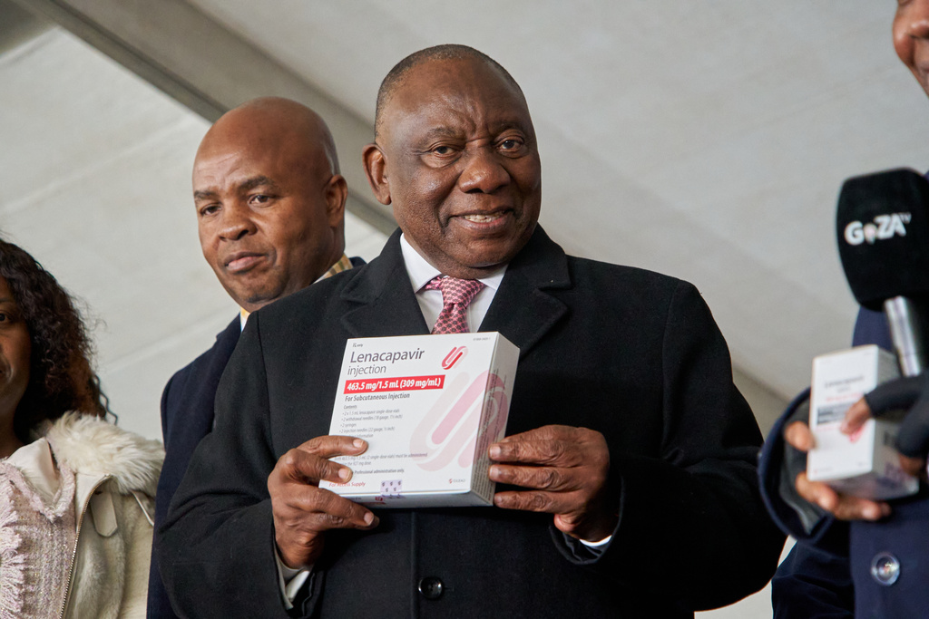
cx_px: 464
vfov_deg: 10.4
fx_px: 3407
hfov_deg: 15.5
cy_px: 310
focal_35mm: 132
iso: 12800
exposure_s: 1/160
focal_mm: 132
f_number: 6.3
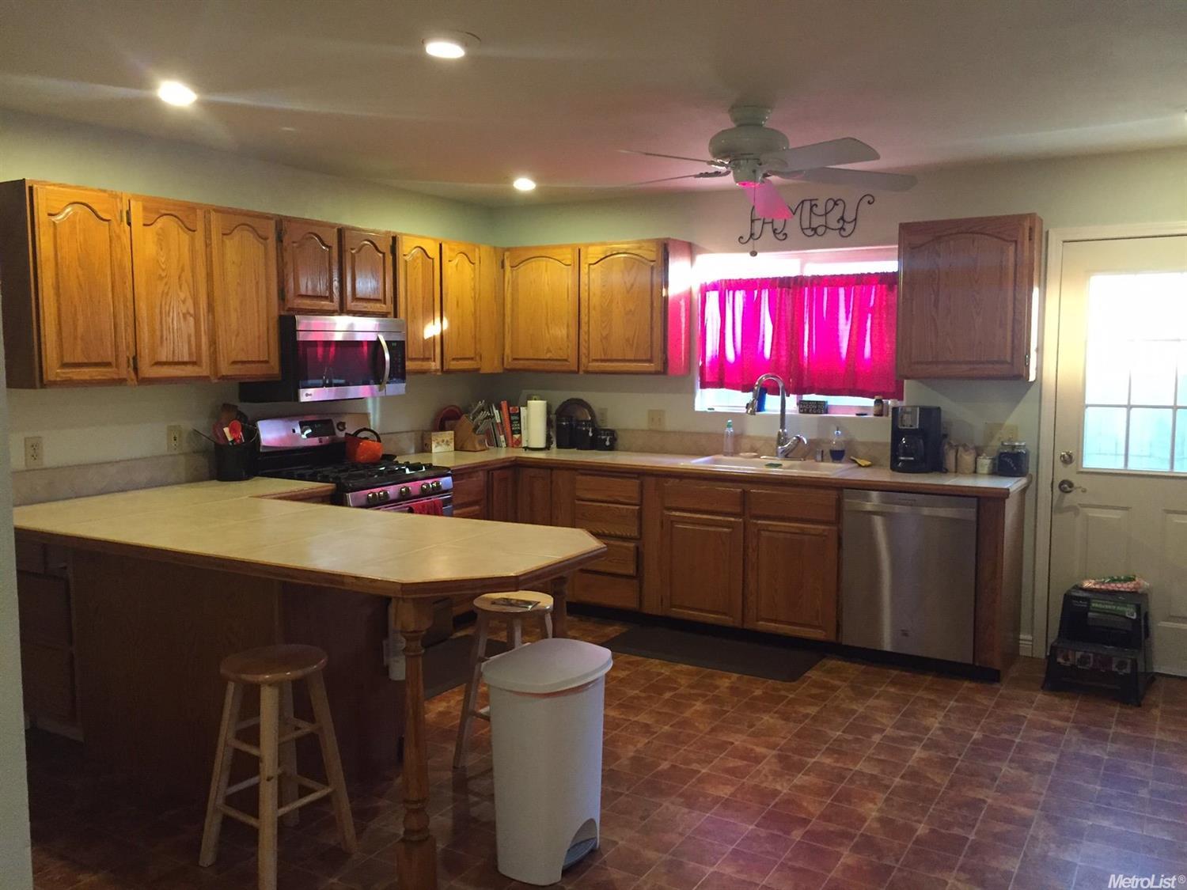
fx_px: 994
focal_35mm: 29
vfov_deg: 48.2
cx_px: 594
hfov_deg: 61.7
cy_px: 445
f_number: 2.2
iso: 250
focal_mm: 4.15
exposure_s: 1/30
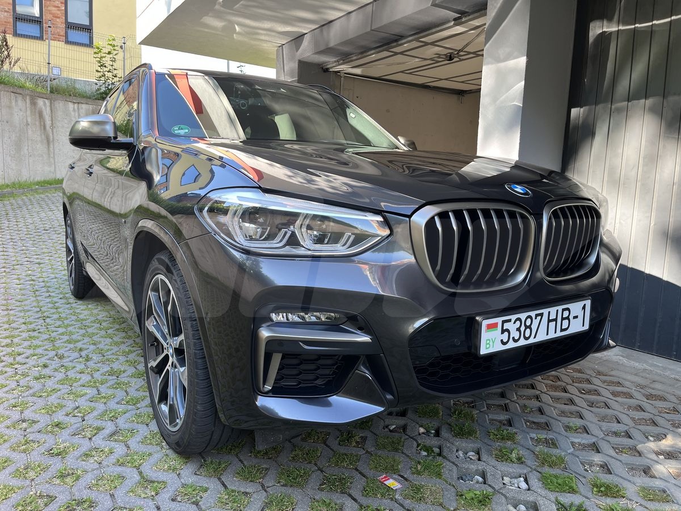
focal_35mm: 26
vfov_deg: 53.1
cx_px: 340
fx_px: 511
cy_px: 256
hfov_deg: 67.3
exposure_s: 1/122
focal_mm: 5.1
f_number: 1.6
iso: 32
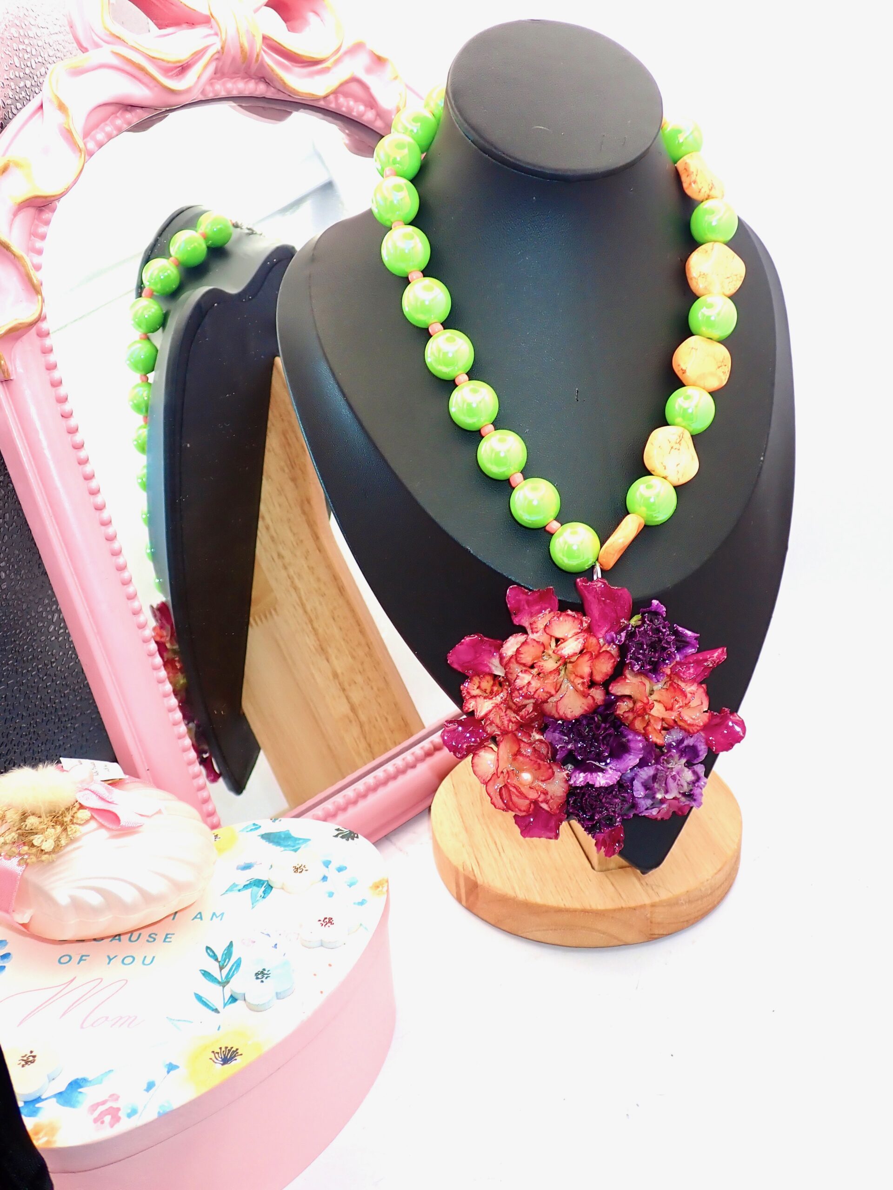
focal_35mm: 32
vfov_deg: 56.8
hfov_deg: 44.2
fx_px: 1101
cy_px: 595
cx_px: 446
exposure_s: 1/100
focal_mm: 5.79
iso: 100
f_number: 2.4
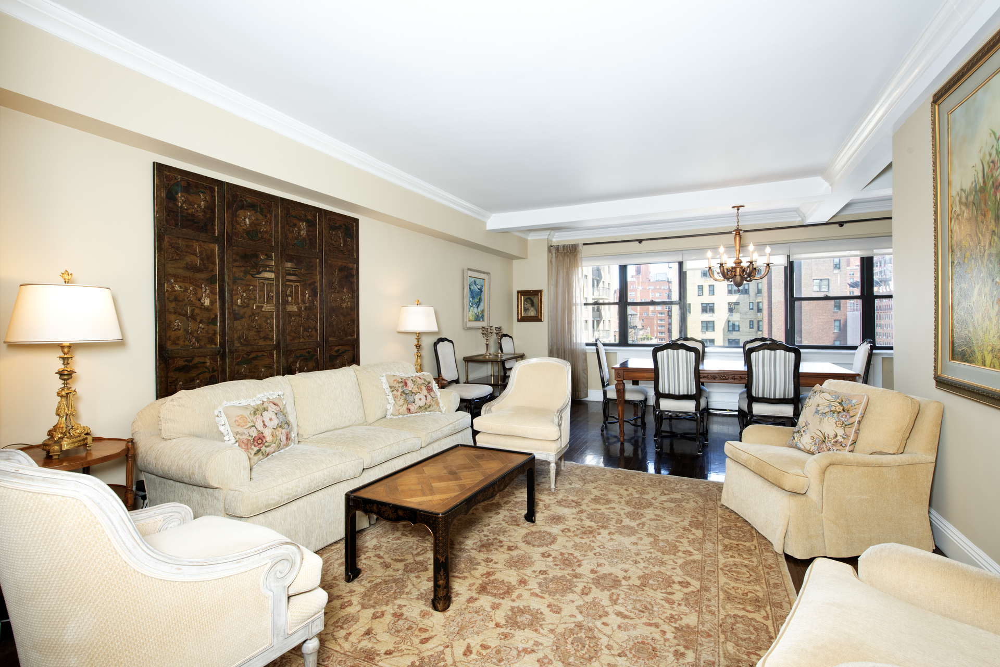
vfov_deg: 70.4
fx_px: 472
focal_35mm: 17
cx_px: 500
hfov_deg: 93.3
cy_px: 334
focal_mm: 17
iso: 320
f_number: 11
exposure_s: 1/13
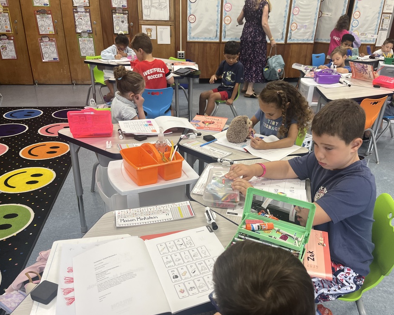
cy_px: 163
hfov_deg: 62.2
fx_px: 326
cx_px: 208
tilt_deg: -25.8
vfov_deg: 51.5
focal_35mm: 28
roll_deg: -1.8
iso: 125
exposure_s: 1/120
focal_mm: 5.1
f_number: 1.6
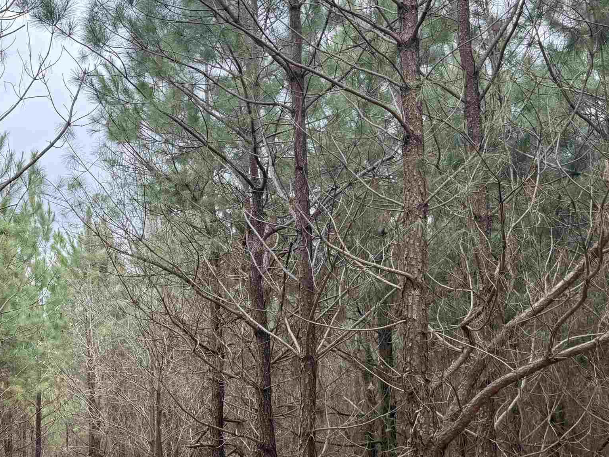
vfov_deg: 30.1
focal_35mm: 48
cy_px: 298
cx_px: 80
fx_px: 844
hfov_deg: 37.5
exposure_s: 1/207
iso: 64
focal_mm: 6.76
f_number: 1.78
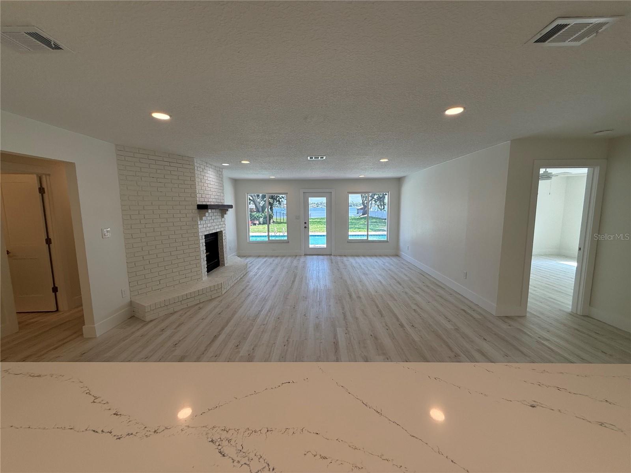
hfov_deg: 102.1
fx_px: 255
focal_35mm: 14
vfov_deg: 85.7
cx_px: 316
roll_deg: +0.4
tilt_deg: -6.2
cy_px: 236
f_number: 2.2
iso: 64
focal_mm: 2.22
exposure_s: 1/220
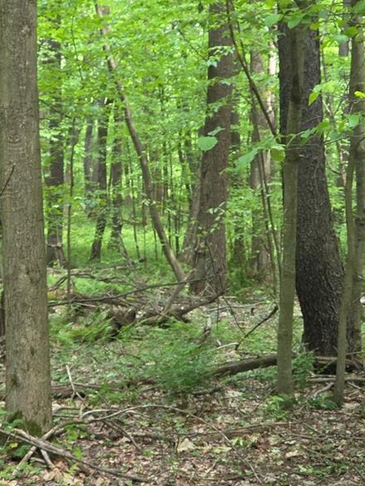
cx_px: 159
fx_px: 1278
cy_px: 188
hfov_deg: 16.2
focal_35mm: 91
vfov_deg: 21.5
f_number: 2.4
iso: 160
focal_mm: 7.9
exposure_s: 1/120
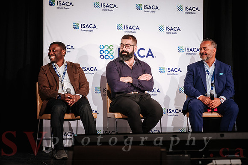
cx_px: 111
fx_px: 567
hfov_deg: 24.7
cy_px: 81
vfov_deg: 16.6
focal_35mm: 82
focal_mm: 48.5
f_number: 2.8
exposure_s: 1/50
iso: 800
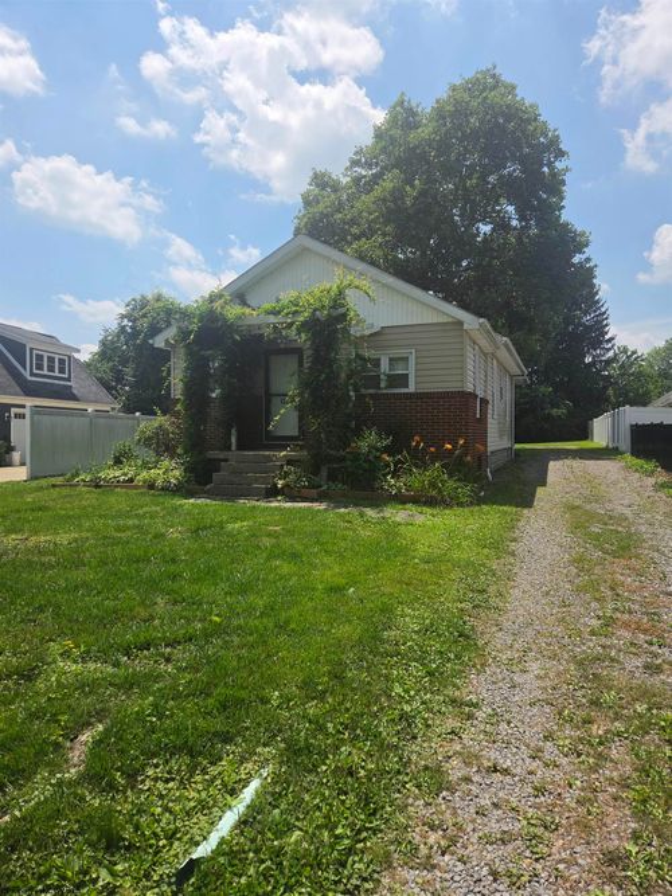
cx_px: 336
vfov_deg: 73.9
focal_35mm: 23
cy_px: 448
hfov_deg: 58.9
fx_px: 596
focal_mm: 5.4
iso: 80
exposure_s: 1/6839
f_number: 1.8
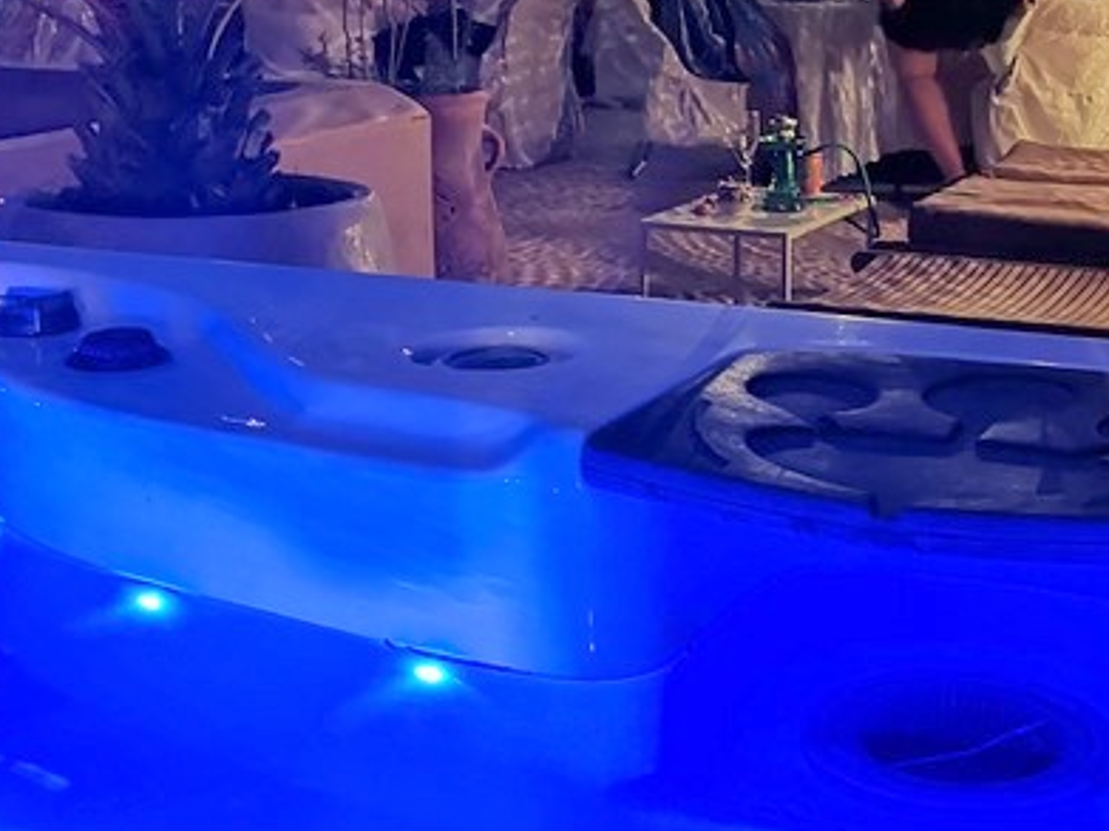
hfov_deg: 28.9
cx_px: 701
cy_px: 264
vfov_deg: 21.8
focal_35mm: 67
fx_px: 2146
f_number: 1.8
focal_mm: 3.95
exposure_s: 4
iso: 800
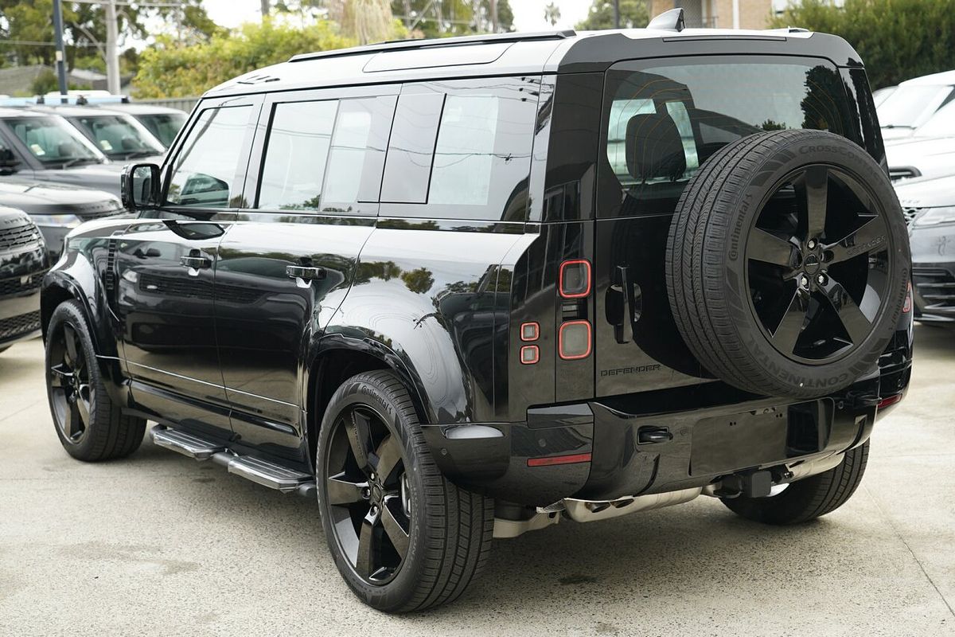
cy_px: 318
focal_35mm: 50
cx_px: 478
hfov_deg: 39.6
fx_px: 1326
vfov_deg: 27.0
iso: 1000
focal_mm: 50
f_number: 4.5
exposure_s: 1/400
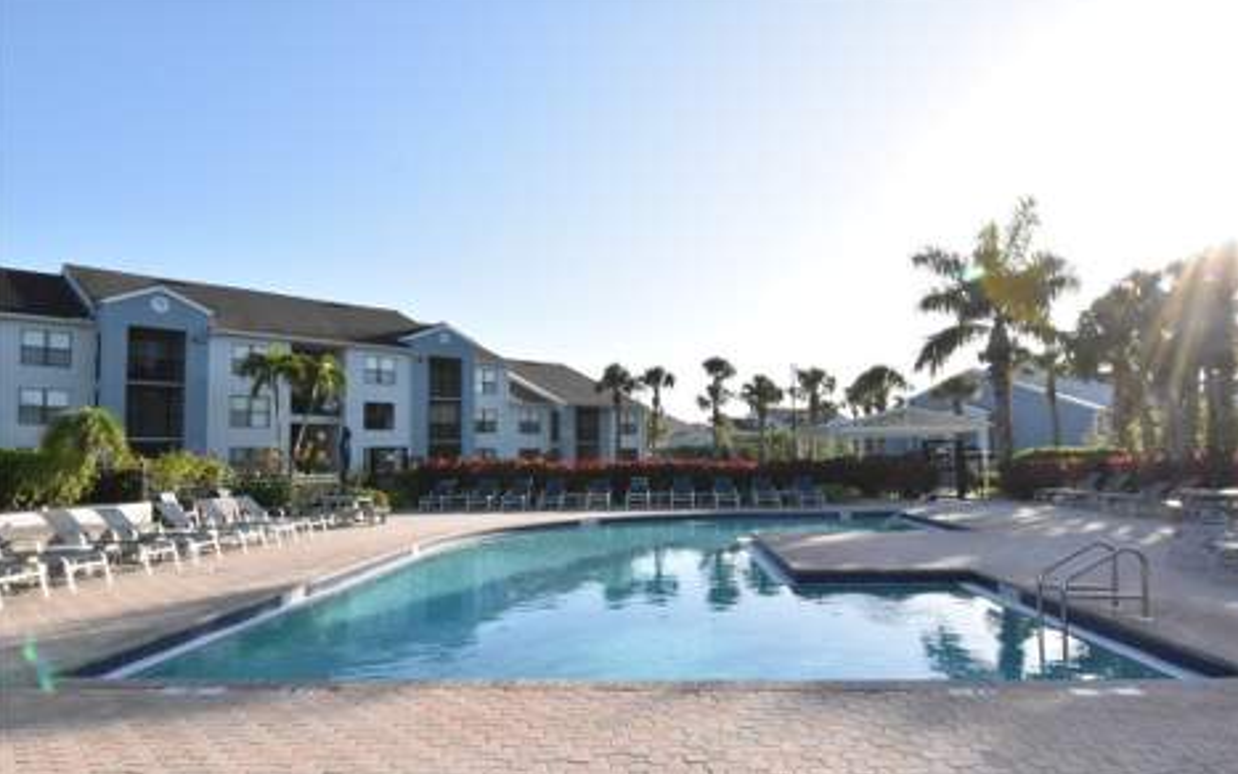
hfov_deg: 79.6
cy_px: 406
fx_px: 742
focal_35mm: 22
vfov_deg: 55.0
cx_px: 631
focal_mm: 14
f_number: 25
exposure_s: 1/200
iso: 1600
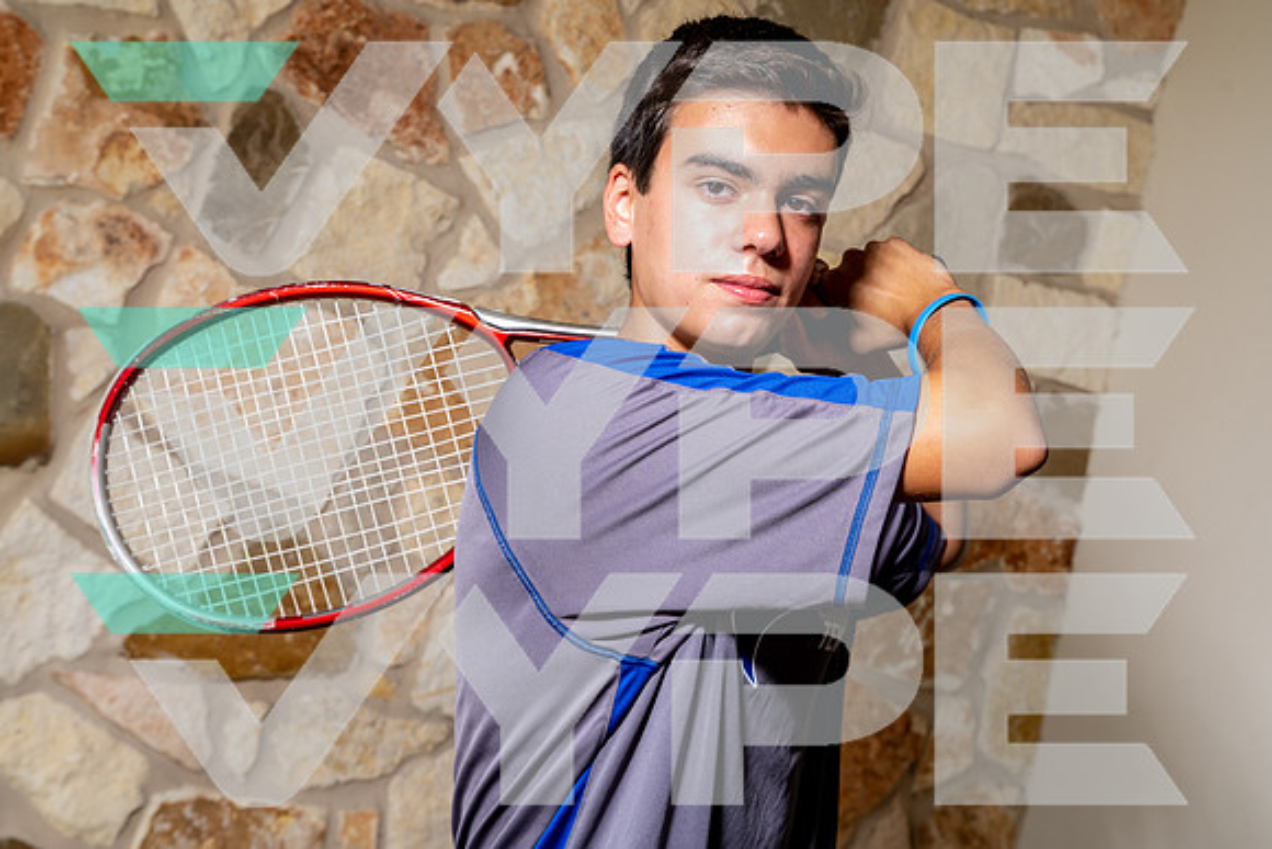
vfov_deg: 28.1
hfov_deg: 41.1
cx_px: 636
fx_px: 1696
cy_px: 424
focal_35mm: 48
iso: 100
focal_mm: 48
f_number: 8
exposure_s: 1/125
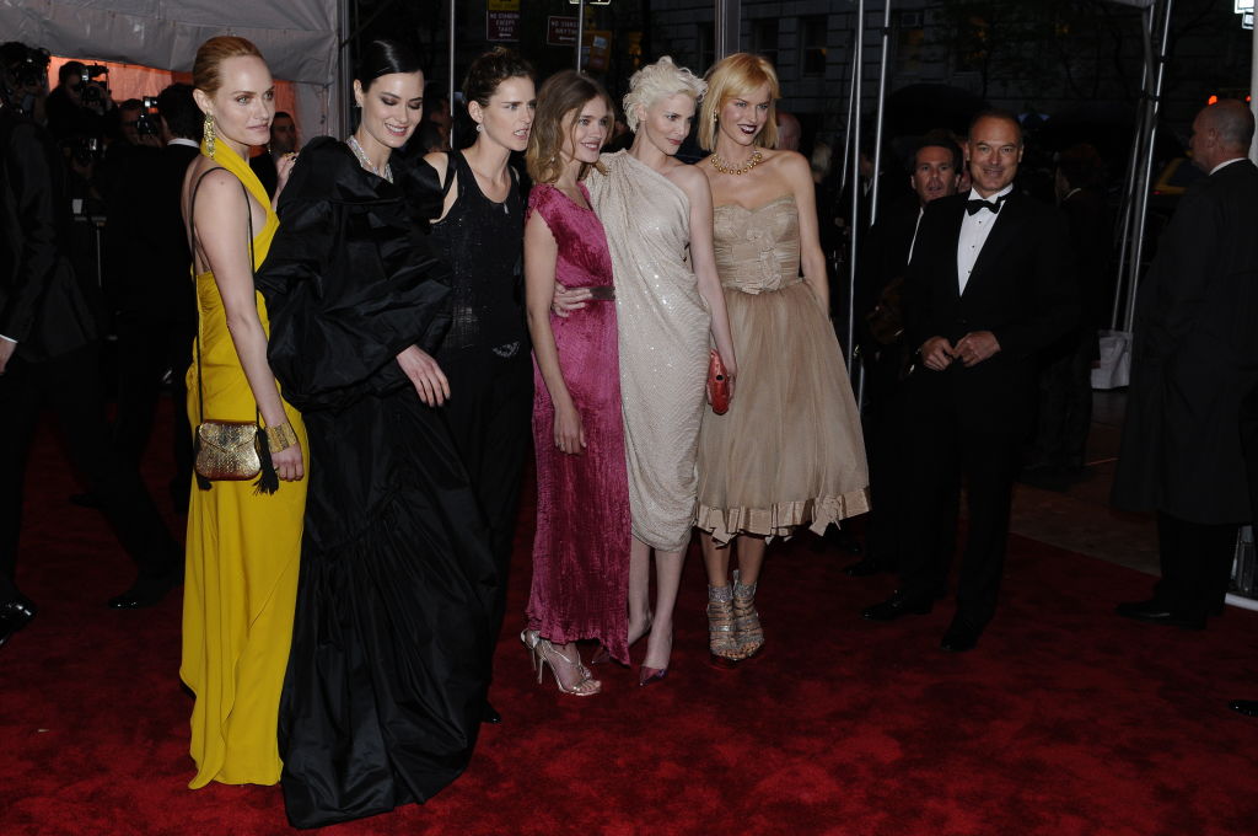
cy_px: 418
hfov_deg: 53.2
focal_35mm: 36
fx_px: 1256
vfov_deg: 36.8
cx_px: 629
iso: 640
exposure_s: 1/40
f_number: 7.1
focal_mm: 24
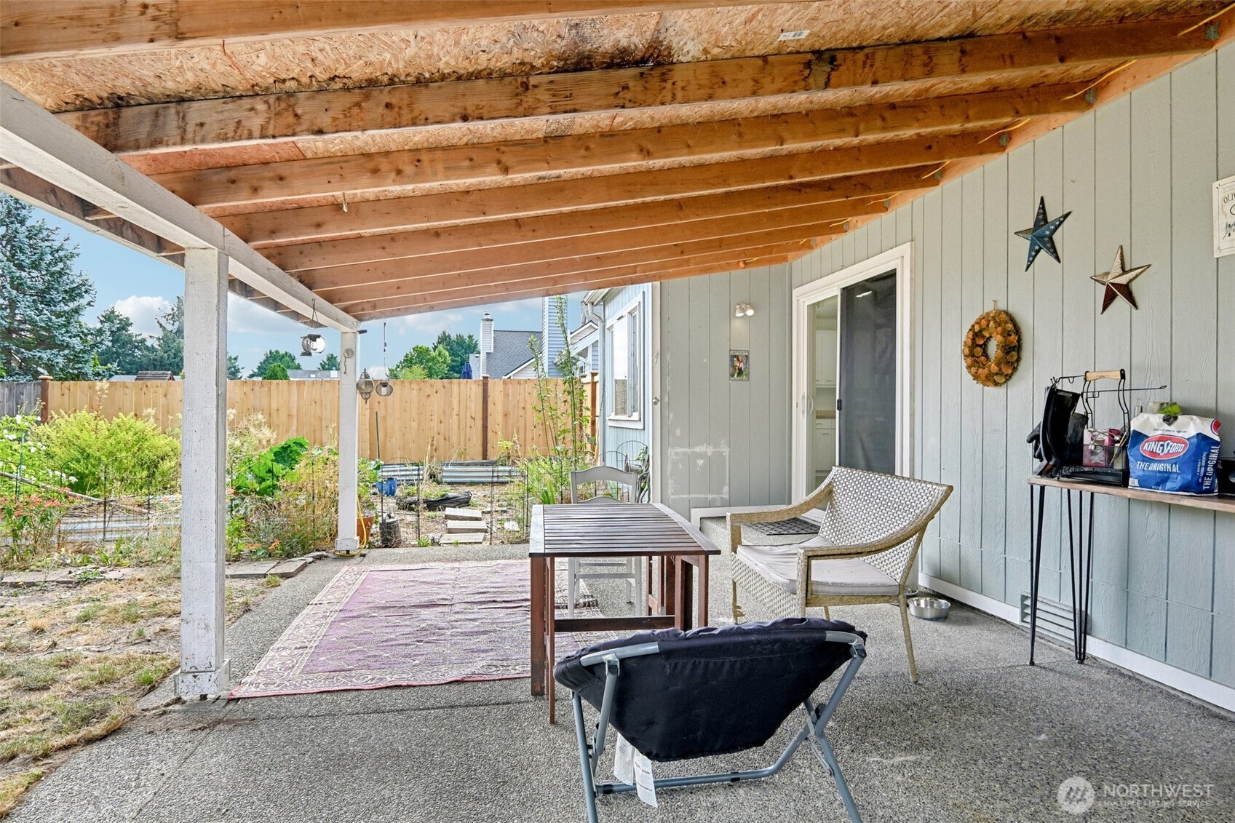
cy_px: 412
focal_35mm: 20
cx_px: 618
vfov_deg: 61.9
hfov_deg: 84.0
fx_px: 686
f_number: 8
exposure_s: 1/125
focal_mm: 20
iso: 400
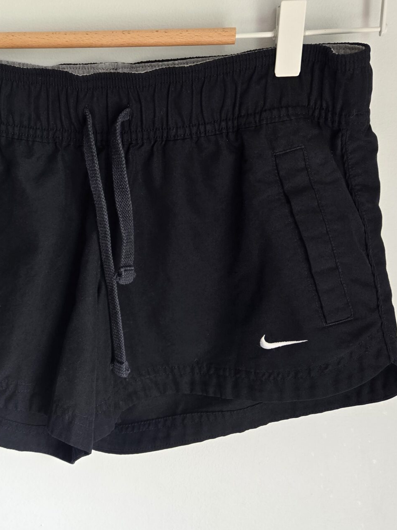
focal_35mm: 37
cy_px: 280
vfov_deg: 50.1
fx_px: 566
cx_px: 108
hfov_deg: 37.9
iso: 200
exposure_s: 1/120
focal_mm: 5.4
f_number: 1.8
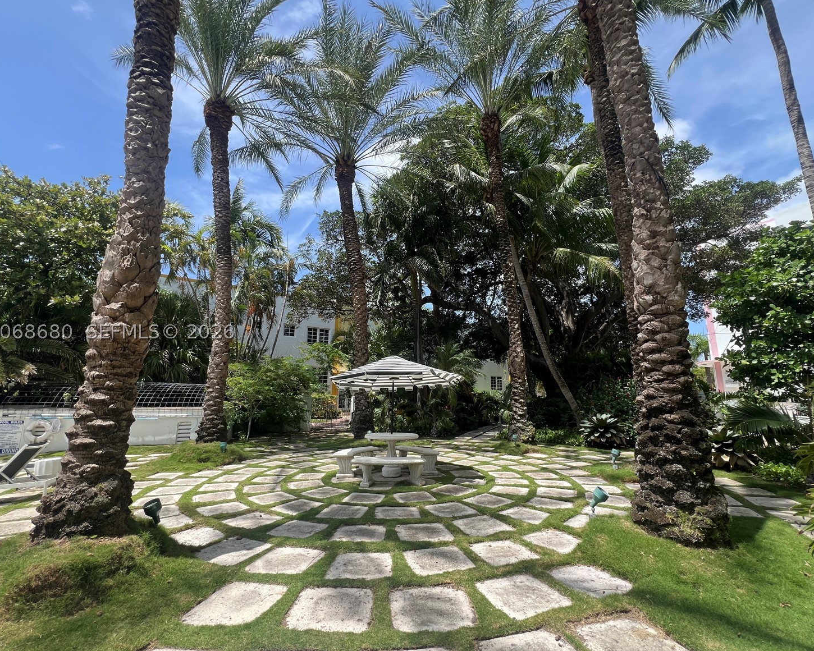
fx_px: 337
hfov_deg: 100.7
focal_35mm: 14
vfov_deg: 88.0
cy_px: 332
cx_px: 406
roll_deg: -0.4
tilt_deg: +9.1
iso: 32
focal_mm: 1.57
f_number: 1.8
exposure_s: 1/567
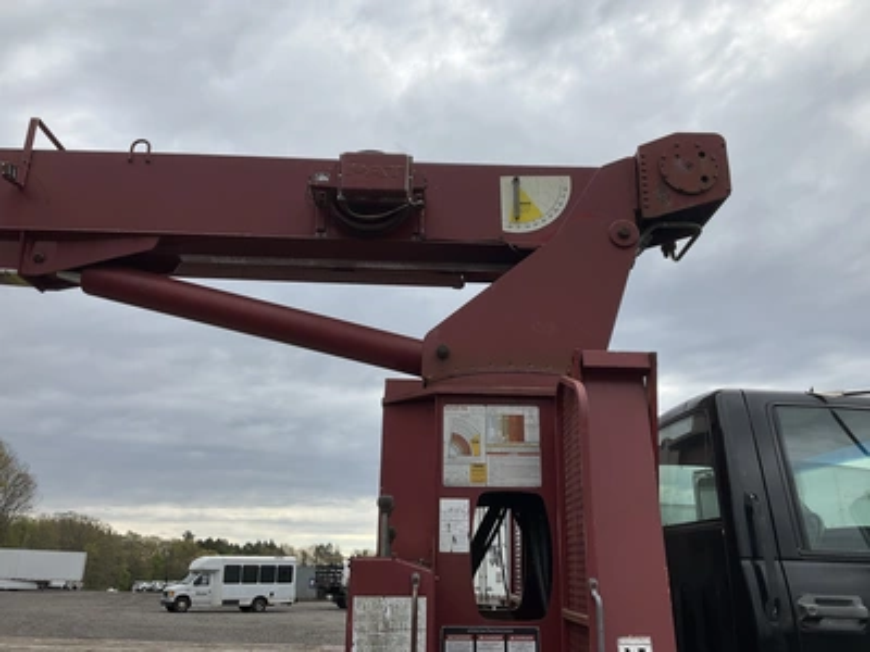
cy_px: 326
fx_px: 729
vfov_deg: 48.2
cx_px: 435
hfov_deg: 61.7
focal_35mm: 29
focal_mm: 3
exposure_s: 1/2058
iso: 25
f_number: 1.8
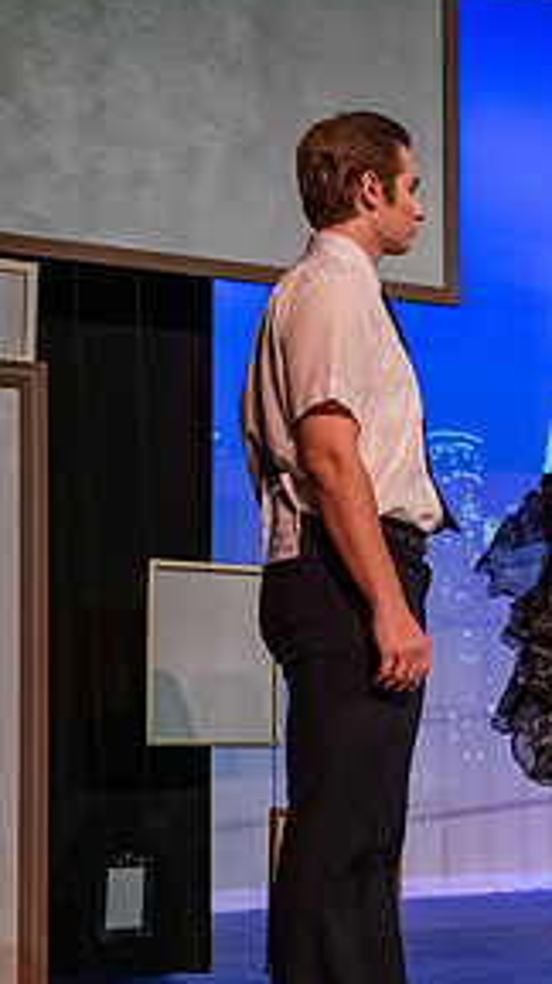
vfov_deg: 26.5
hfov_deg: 14.8
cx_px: 549
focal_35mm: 80
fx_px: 2087
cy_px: 533
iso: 4000
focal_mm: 38
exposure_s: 1/200
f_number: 3.2
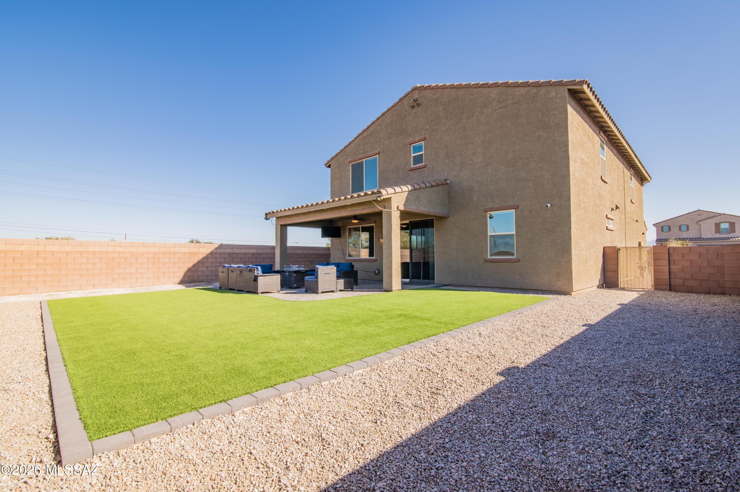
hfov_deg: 96.8
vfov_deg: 73.7
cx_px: 370
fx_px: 329
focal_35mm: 16
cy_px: 246
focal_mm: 16
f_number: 22
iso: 100
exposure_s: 1/20
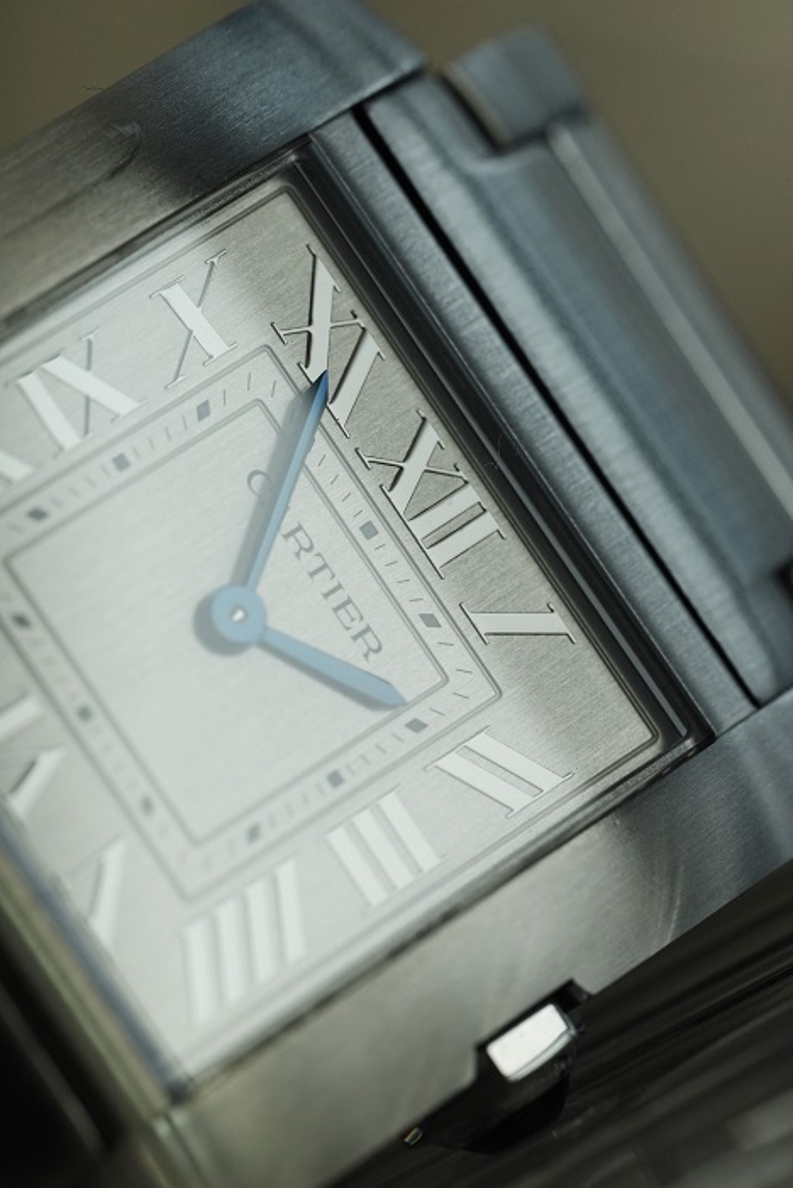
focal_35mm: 105
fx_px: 3466
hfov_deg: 13.1
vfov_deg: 19.4
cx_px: 396
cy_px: 594
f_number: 9
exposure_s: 1/250
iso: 2000
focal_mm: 105
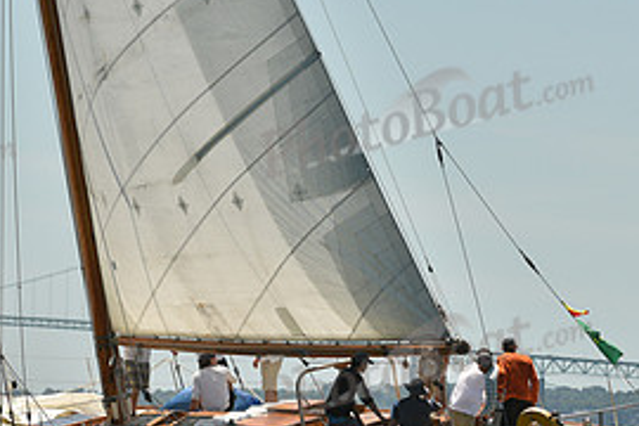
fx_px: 7614
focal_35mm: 429
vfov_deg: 3.2
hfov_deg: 4.8
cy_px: 273
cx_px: 140
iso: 250
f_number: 6.3
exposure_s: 1/1600
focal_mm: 200
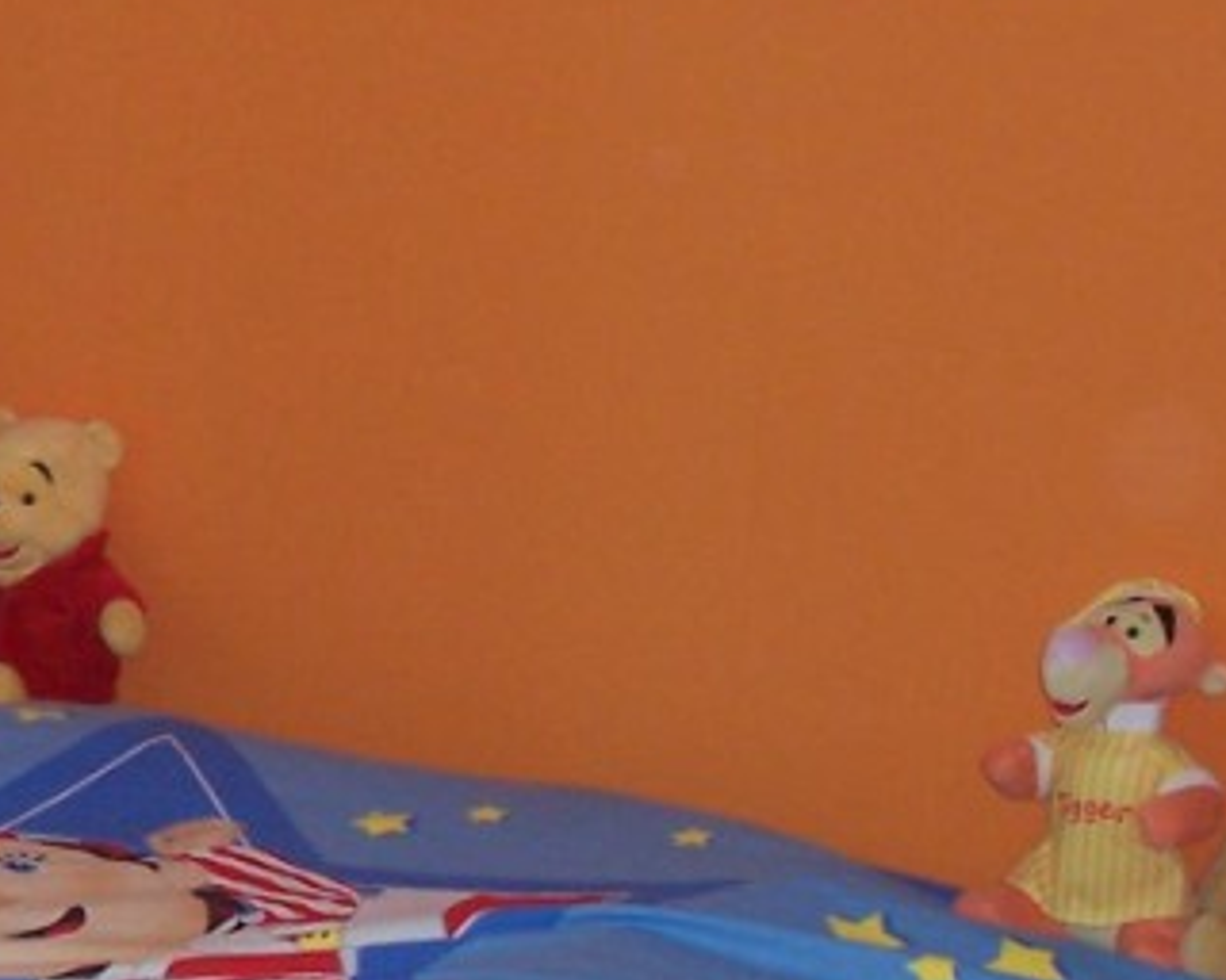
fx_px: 4753
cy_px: 750
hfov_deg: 14.2
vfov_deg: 11.7
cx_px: -318
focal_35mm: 131
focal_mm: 7
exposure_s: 1/60
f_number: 3
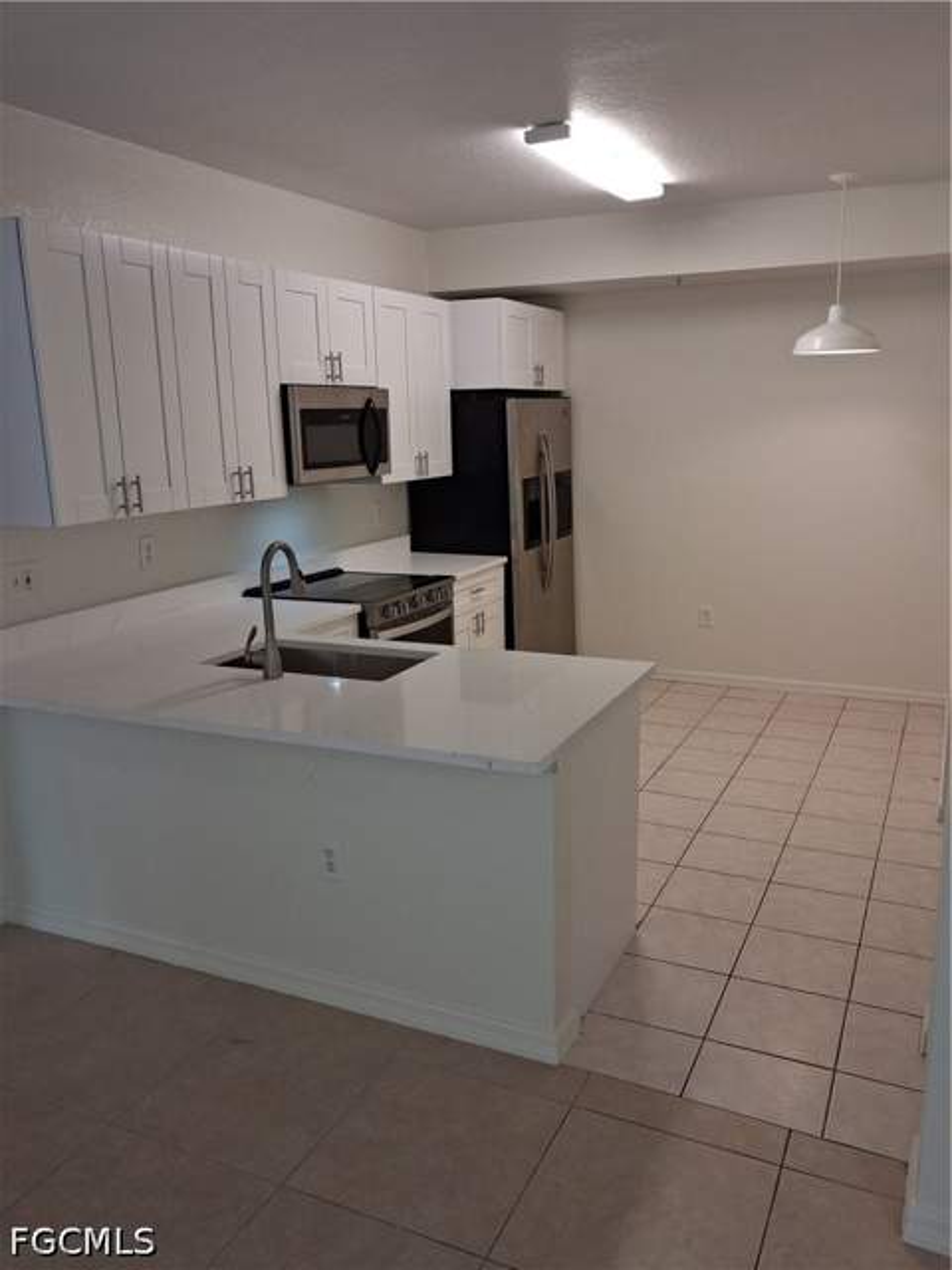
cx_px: 476
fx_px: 990
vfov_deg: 65.3
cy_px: 635
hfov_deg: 51.4
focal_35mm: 27
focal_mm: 4
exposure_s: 1/120
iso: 200
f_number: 1.8
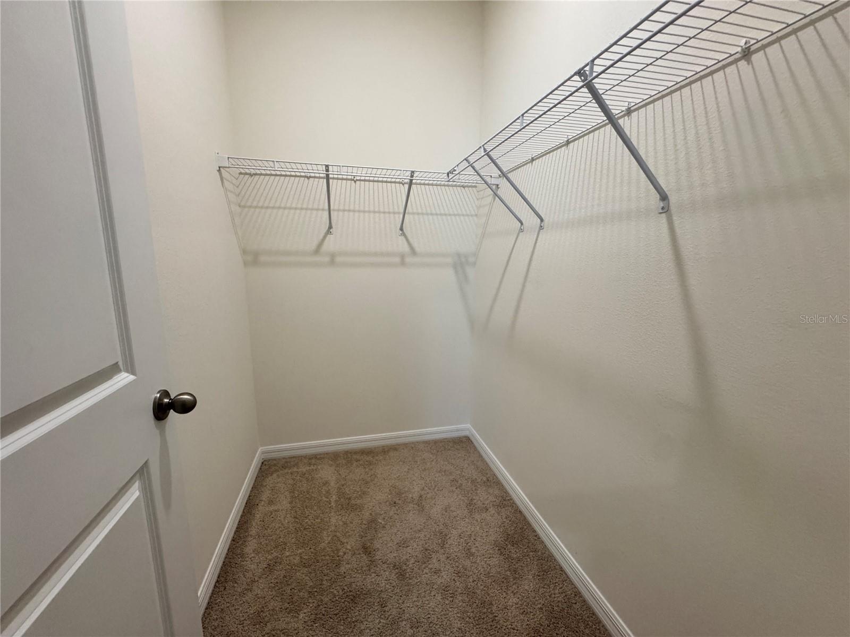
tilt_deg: -10.2
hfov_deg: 102.1
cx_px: 425
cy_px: 318
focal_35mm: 14
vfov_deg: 85.7
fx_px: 344
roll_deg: -1.0
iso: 320
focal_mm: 2.22
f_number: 2.2
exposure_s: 1/120
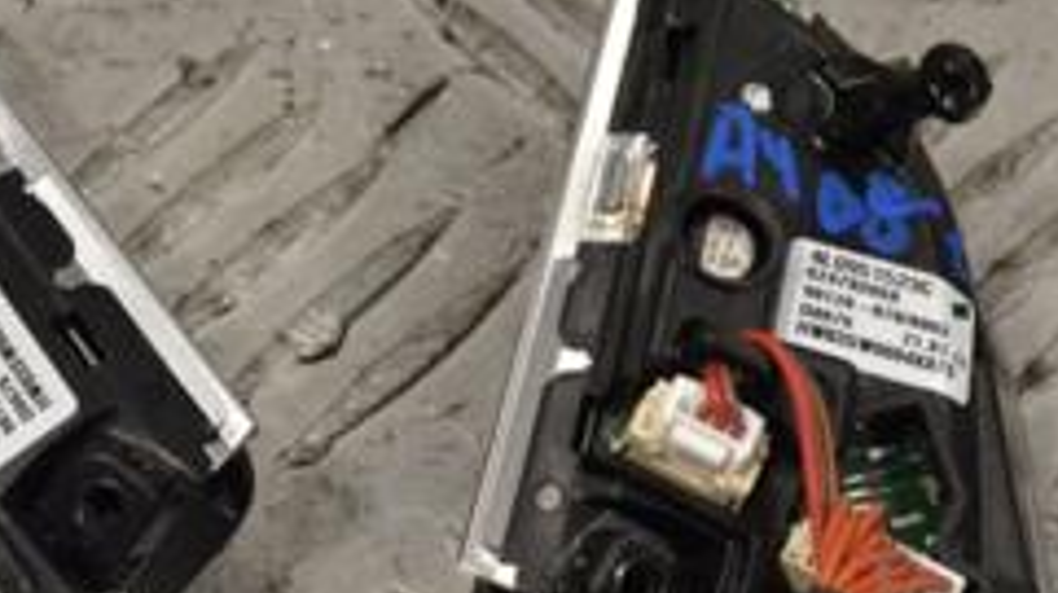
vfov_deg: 5.6
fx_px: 6034
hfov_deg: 10.0
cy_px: 224
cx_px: 312
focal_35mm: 215
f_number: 9
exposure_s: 1/320
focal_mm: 55
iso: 3200
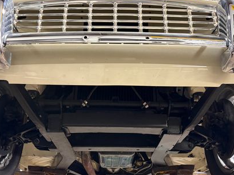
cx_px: 114
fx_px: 277
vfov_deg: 35.0
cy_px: 104
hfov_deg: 45.8
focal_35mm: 41
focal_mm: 5.96
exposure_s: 1/60
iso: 320
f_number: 1.6
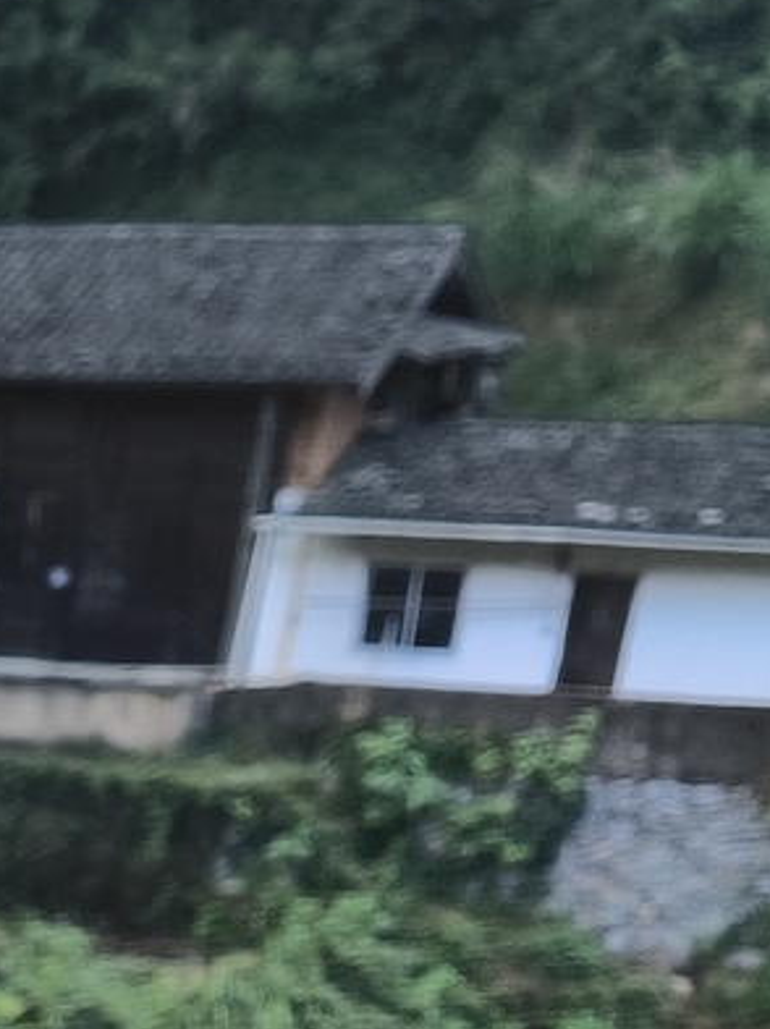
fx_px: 2971
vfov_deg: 15.6
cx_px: -602
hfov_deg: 13.3
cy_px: 2070
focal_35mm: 100
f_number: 1.7
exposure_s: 1/250
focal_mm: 5.35
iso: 125
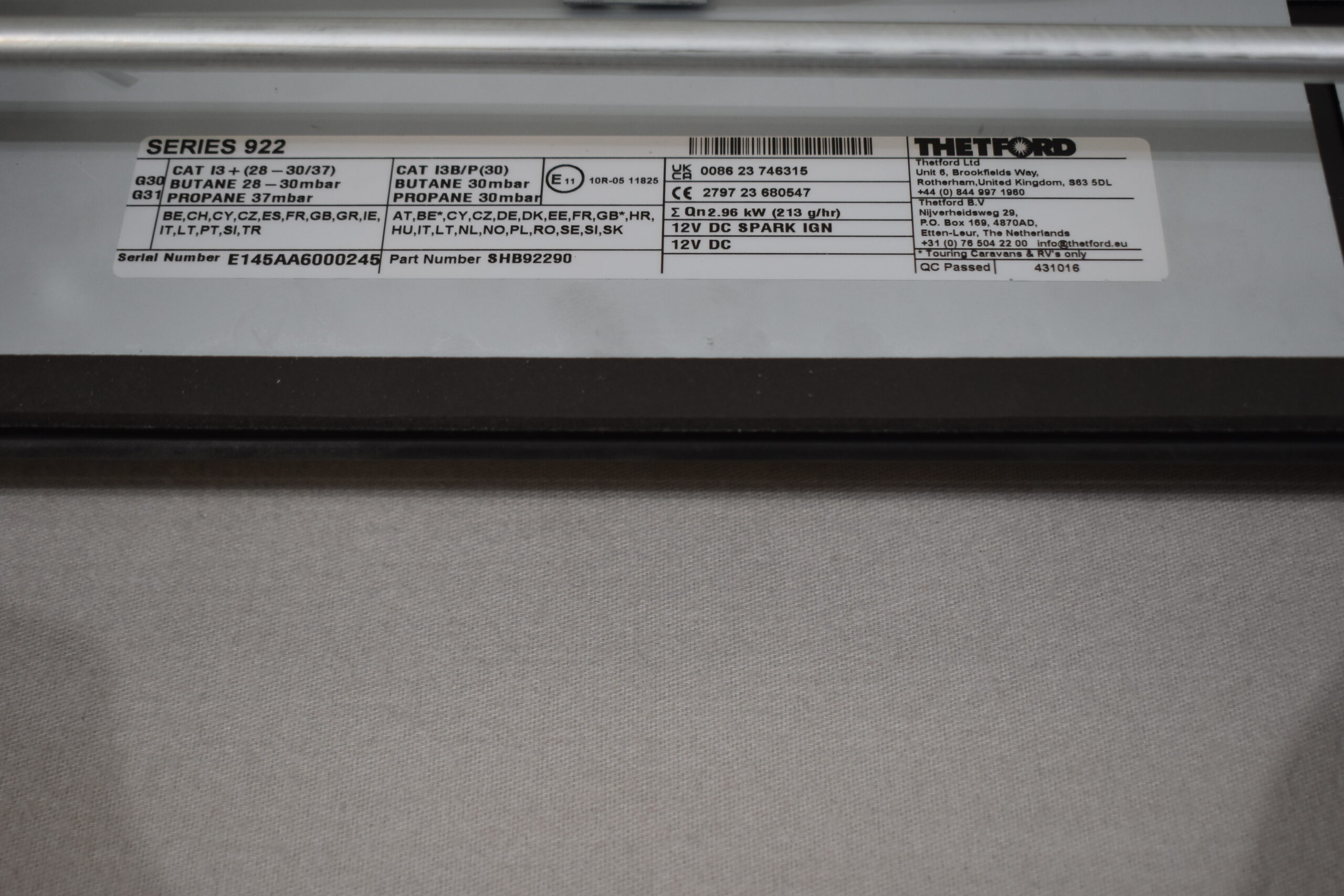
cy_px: 448
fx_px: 1904
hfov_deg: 38.9
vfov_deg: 26.5
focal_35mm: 51
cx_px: 672
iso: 640
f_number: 4.5
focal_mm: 34
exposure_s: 1/250
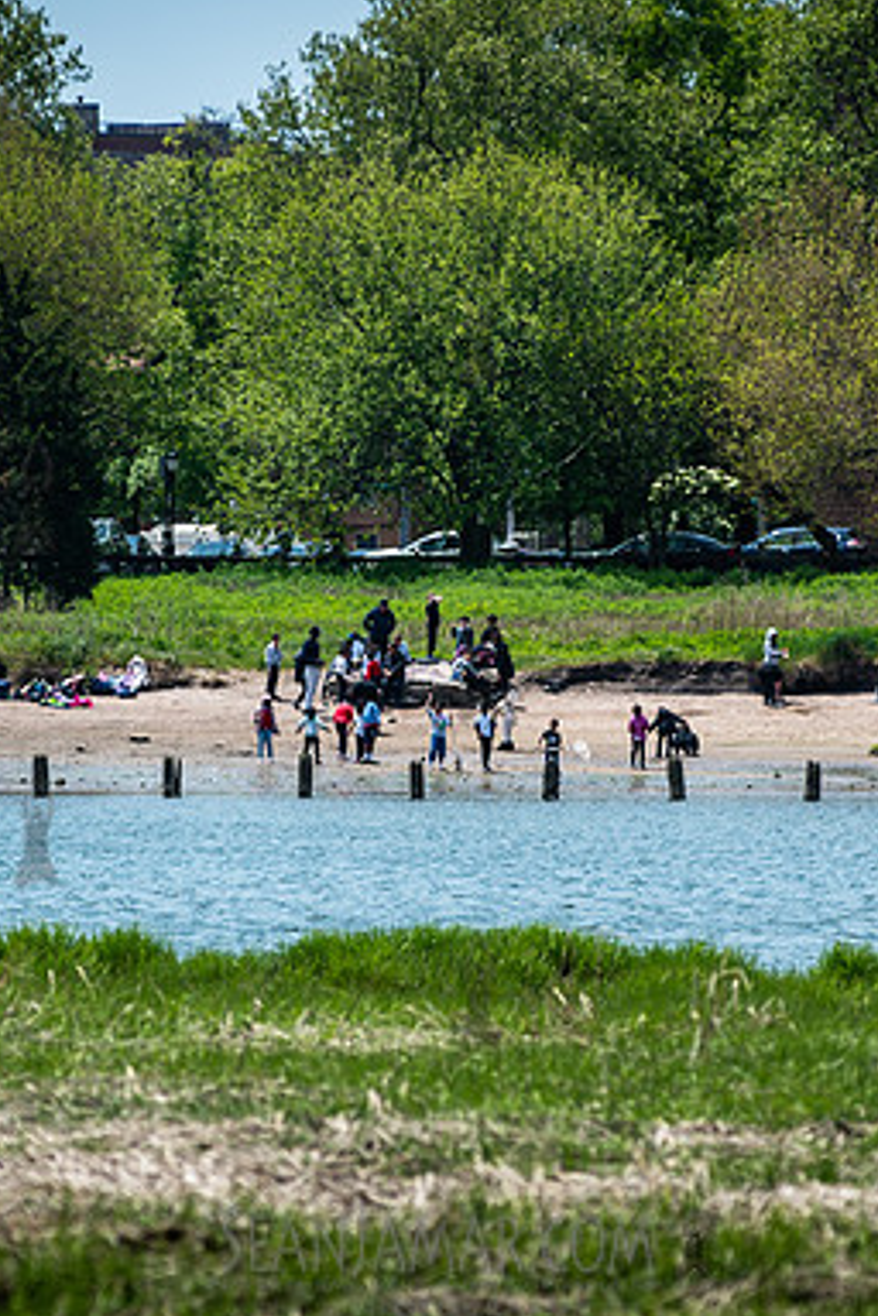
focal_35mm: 359
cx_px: 433
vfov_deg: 5.7
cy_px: 760
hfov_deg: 3.8
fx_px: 13132
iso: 64
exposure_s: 1/640
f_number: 4.5
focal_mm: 185
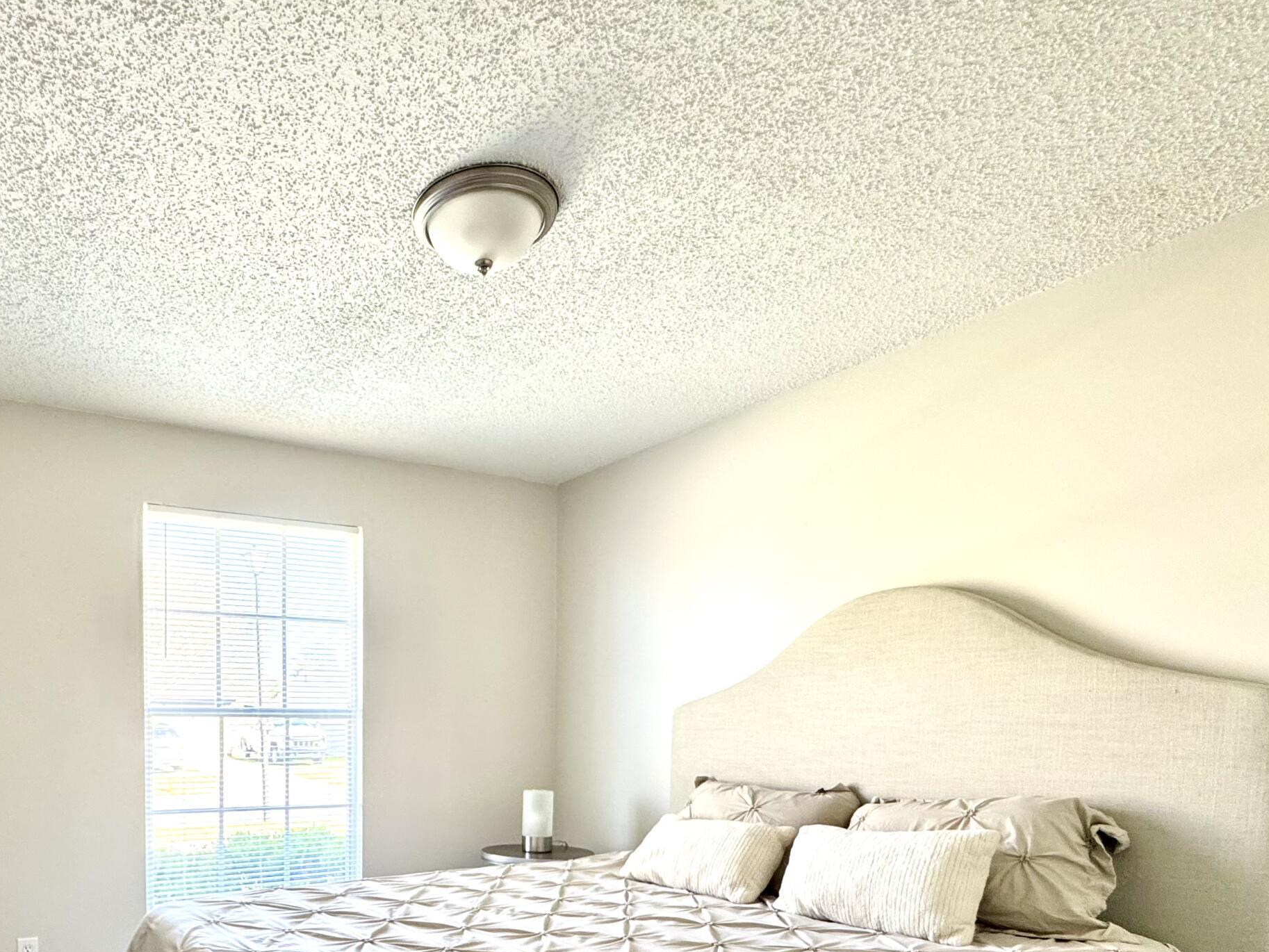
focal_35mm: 23
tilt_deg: -1.9
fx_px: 843
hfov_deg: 69.6
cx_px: 336
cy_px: 764
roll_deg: +0.3
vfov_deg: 54.8
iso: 160
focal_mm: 2.22
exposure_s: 1/99
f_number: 2.2
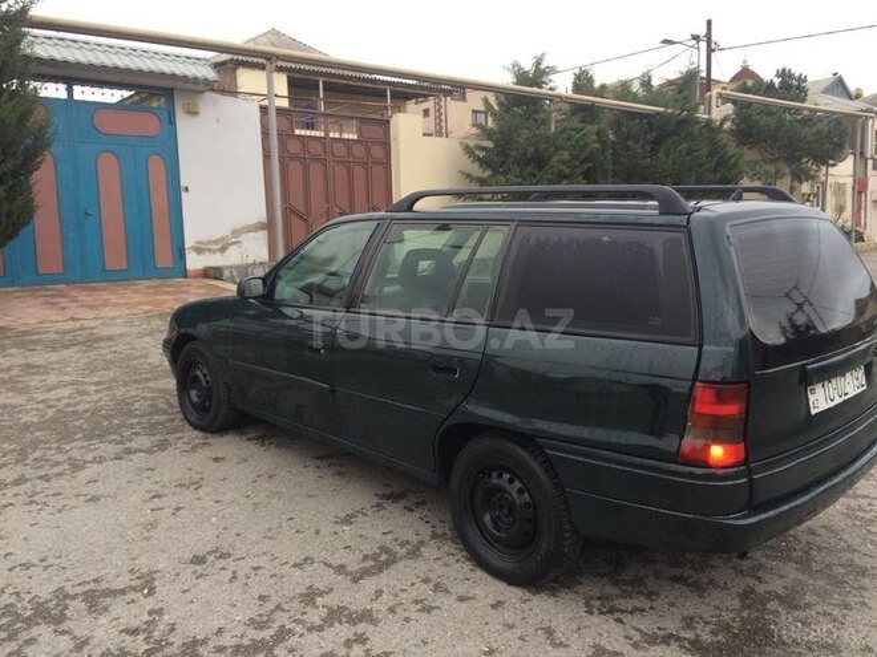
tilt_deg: -5.8
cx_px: 438
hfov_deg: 61.7
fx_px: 735
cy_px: 328
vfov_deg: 48.2
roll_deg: +2.0
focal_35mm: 29
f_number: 2.2
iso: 32
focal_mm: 4.15
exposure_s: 1/50
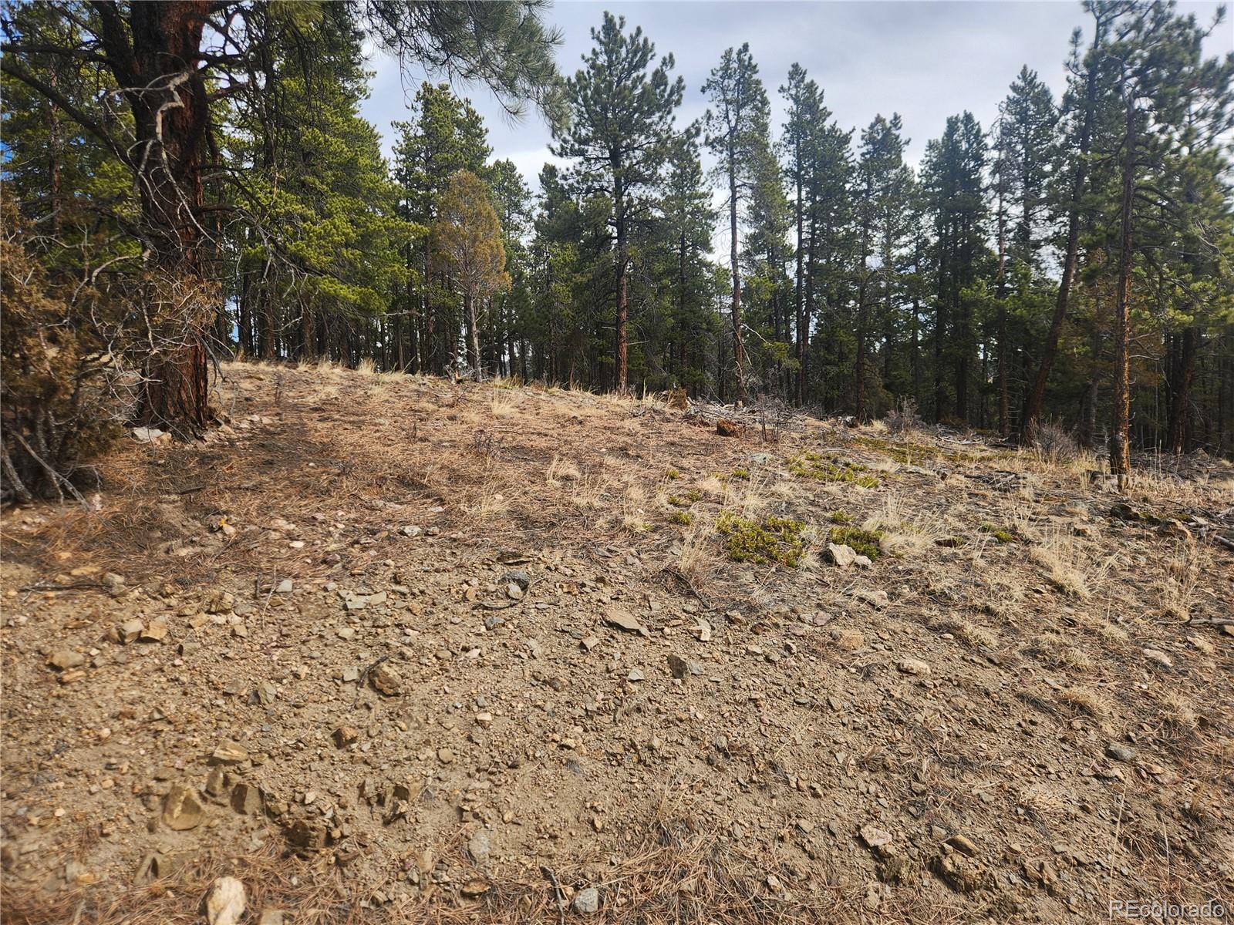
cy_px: 462
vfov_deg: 58.9
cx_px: 617
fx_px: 820
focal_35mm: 23
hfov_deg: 73.9
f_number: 1.8
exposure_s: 1/788
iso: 20
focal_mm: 5.4
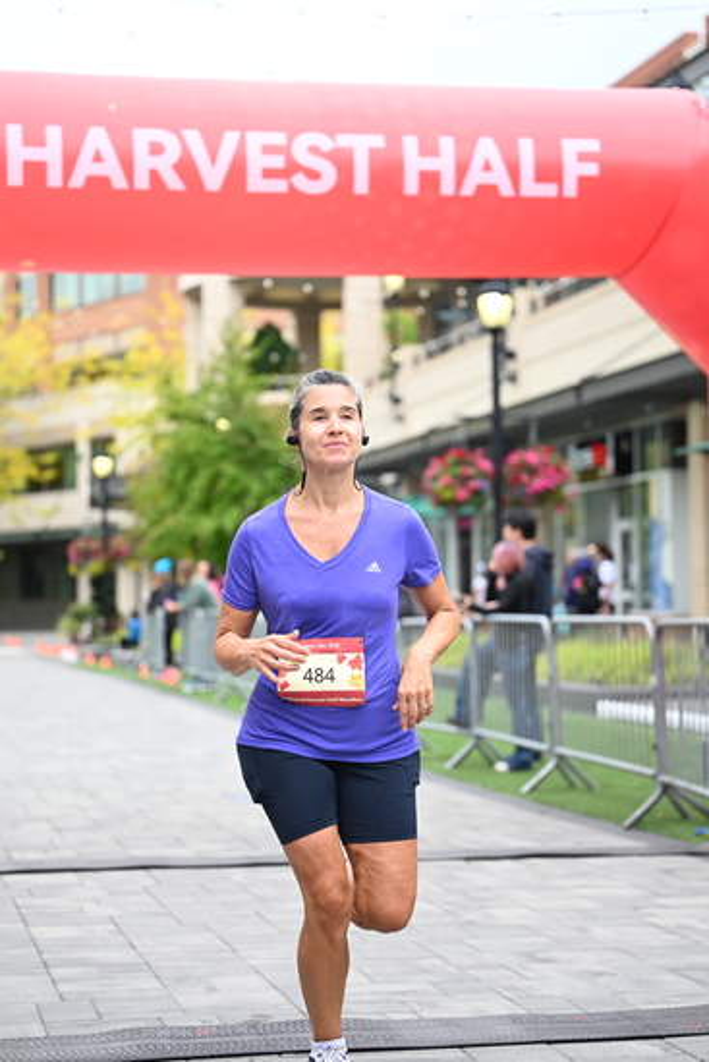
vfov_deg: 26.6
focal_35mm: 76
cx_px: 354
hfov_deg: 18.0
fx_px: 2244
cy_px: 531
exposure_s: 1/1600
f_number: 2.8
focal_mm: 76
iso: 640
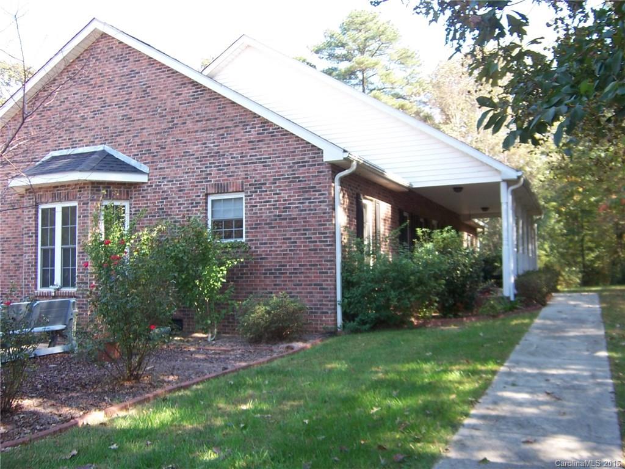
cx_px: 312
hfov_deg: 55.4
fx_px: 596
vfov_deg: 42.9
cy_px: 234
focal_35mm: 33
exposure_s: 1/90
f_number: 3.4
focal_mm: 5.5
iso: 80
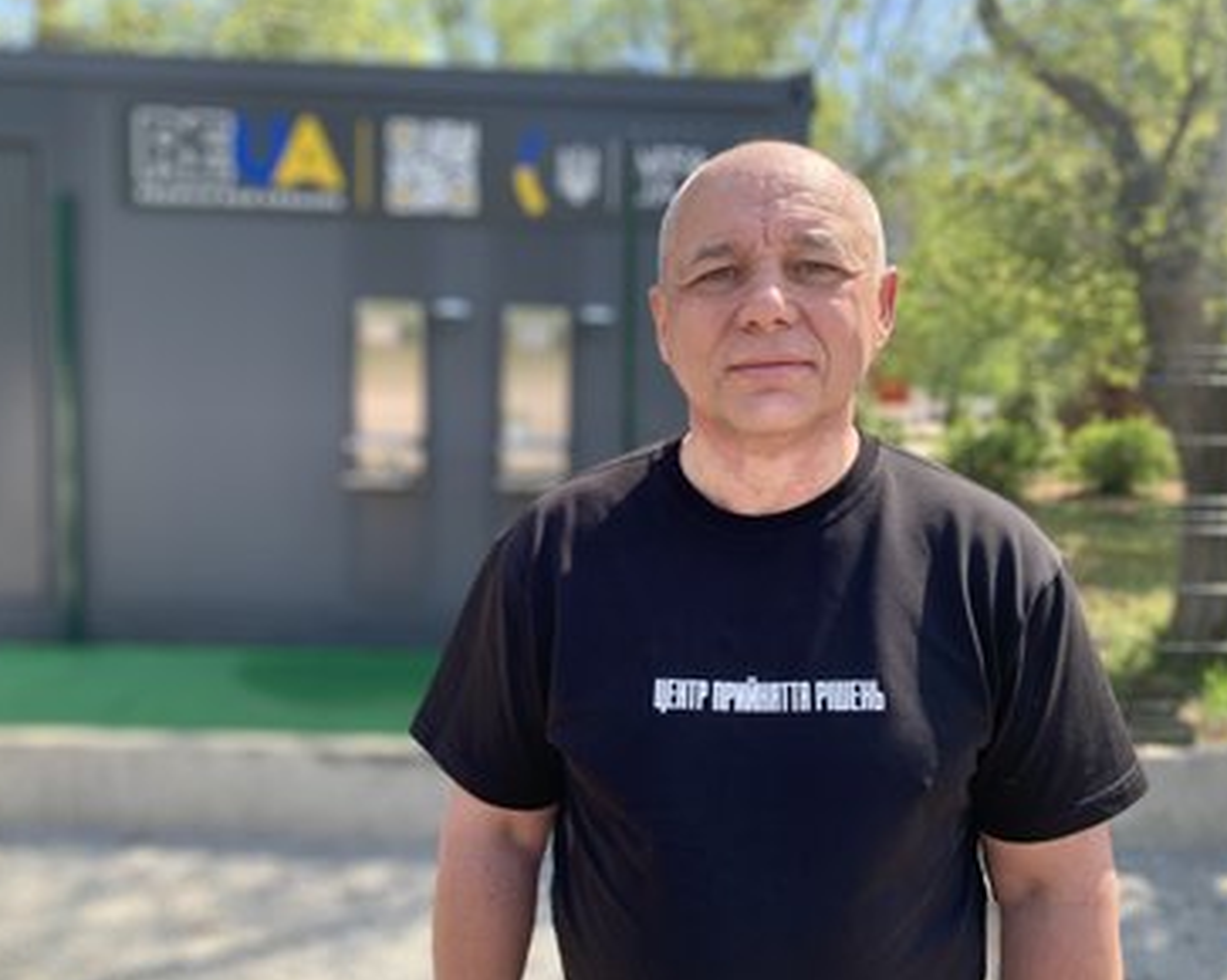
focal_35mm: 28
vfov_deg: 51.5
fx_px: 1016
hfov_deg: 62.2
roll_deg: -1.2
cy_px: 493
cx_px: 652
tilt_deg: -4.8
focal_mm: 4.25
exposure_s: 1/437
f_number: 1.8
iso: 25
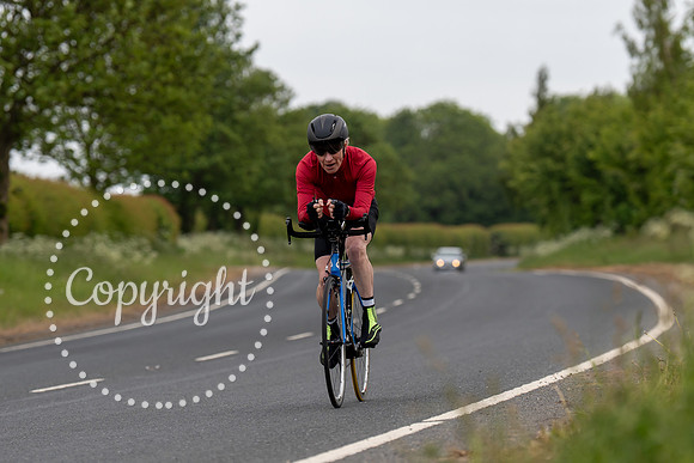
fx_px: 4061
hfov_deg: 9.8
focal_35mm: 211
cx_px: 357
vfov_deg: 6.5
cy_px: 257
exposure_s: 1/1250
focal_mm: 131
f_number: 3.2
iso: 160
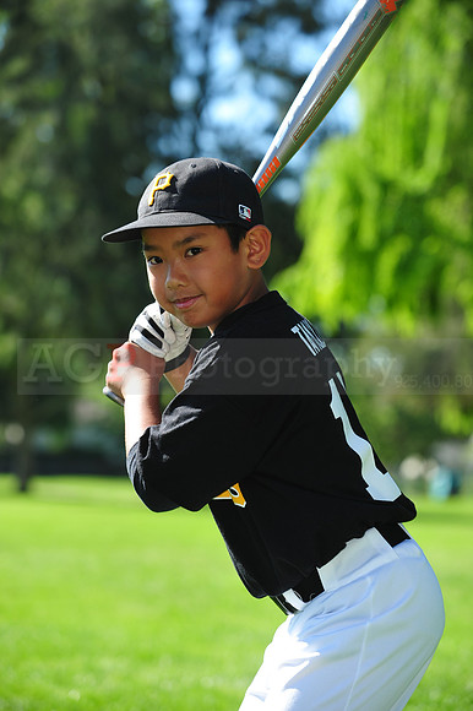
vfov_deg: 18.3
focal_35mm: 112
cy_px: 356
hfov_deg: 12.2
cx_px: 236
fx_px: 2210
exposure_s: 1/500
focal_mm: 112
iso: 200
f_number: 5
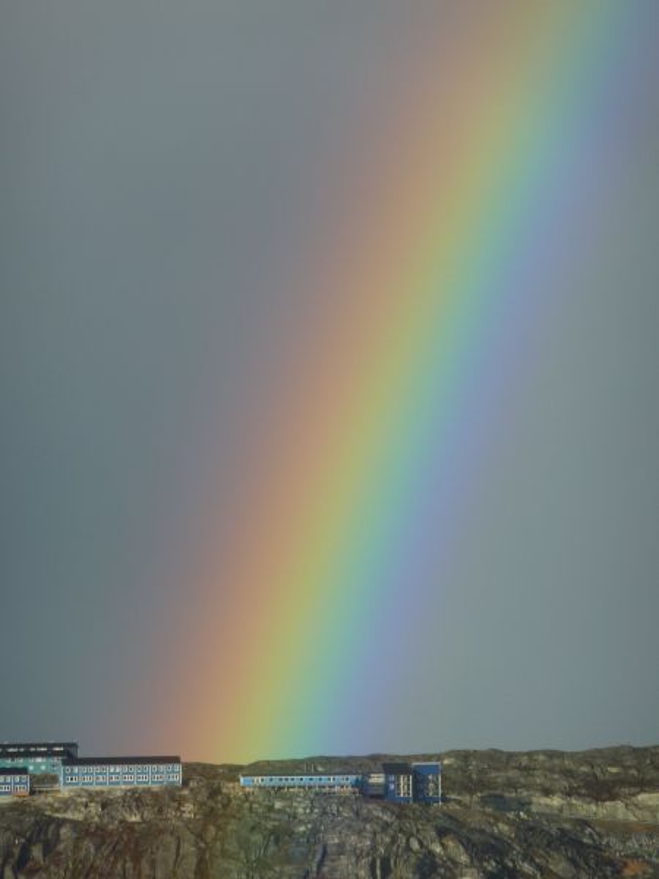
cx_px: 330
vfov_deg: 6.6
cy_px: 440
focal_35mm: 300
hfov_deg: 5.0
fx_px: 7615
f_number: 5.6
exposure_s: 1/500
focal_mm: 49.2
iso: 80
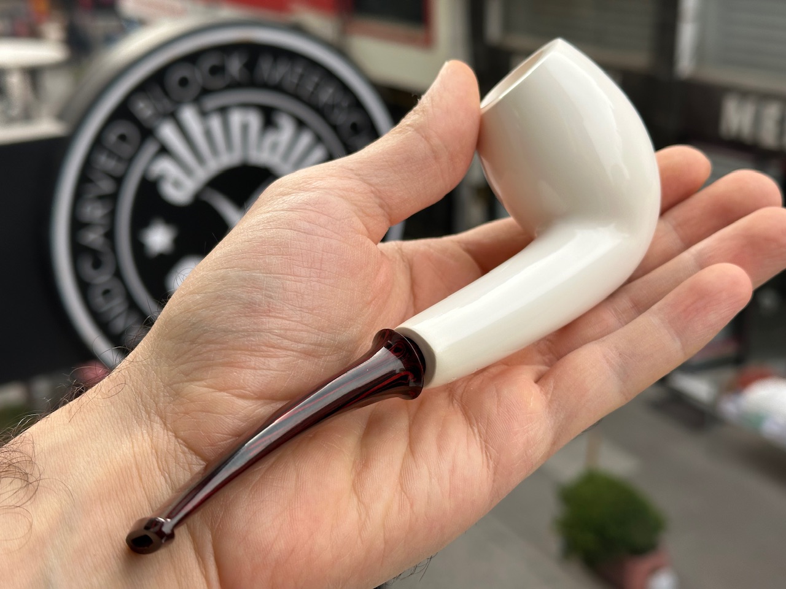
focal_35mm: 48
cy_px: 294
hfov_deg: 39.7
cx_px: 393
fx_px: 1090
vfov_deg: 30.3
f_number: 1.78
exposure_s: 1/887
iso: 64
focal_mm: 6.86
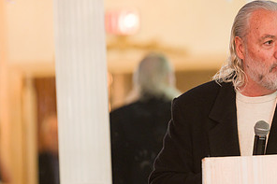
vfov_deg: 3.5
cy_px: 82
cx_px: 263
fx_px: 3014
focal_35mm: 392
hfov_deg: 5.3
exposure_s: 1/125
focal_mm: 200
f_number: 3.2
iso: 1600
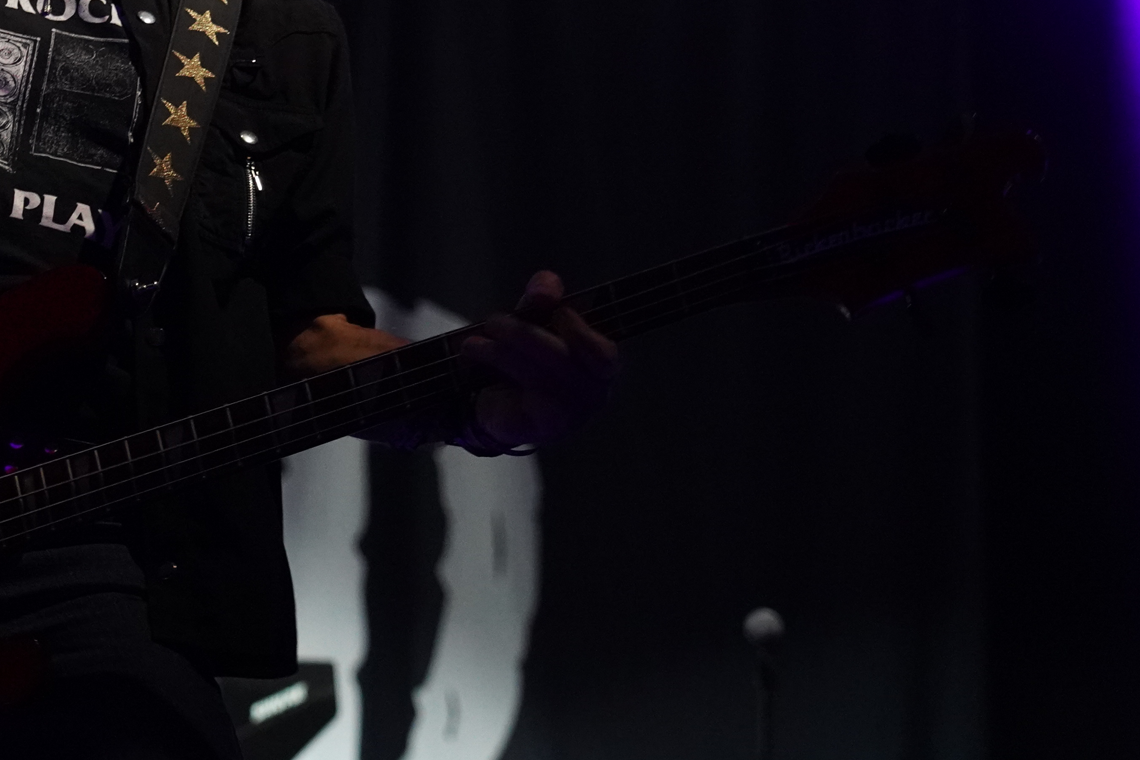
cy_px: 255
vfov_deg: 11.0
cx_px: 76
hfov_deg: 16.3
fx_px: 3926
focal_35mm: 124
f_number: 4
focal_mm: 56
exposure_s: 1/160
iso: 6400
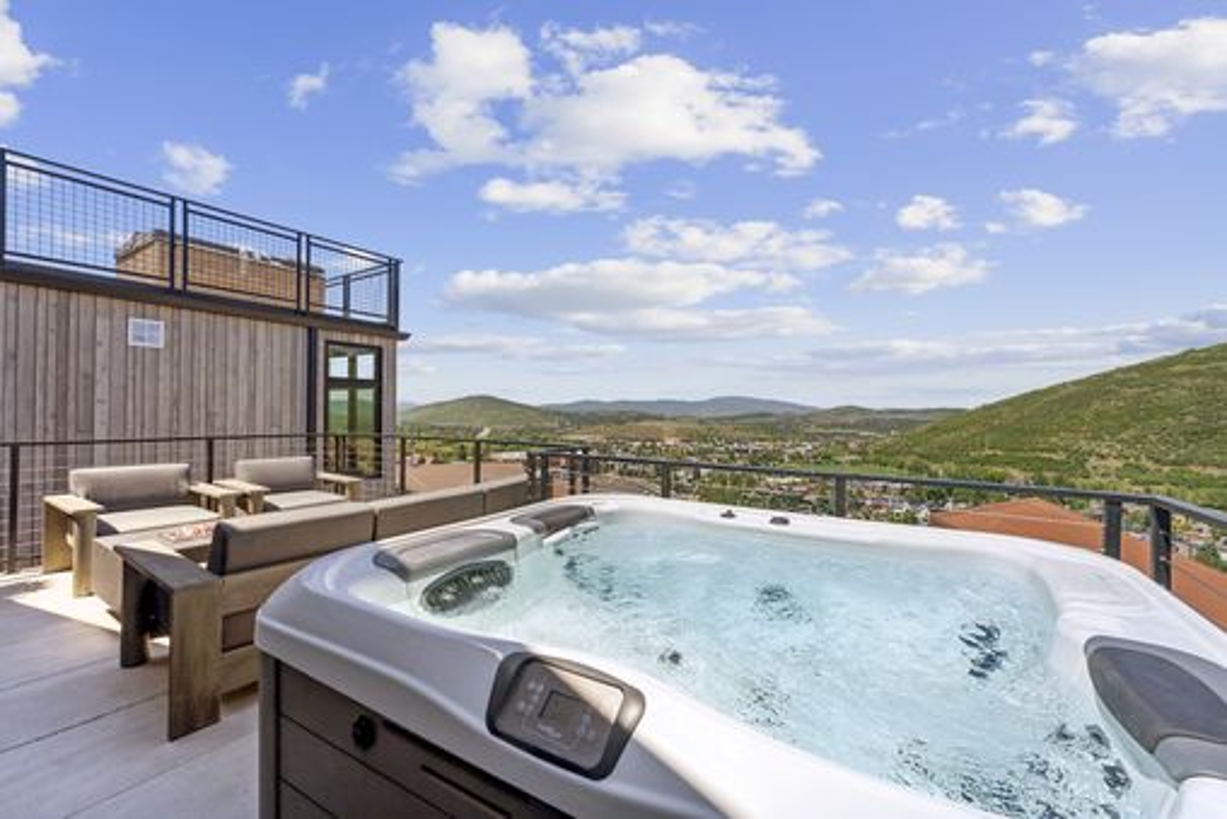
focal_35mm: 14
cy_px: 410
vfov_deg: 81.2
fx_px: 477
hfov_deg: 104.2
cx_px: 614
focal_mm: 14
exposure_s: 1/4000
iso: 1000
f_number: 9
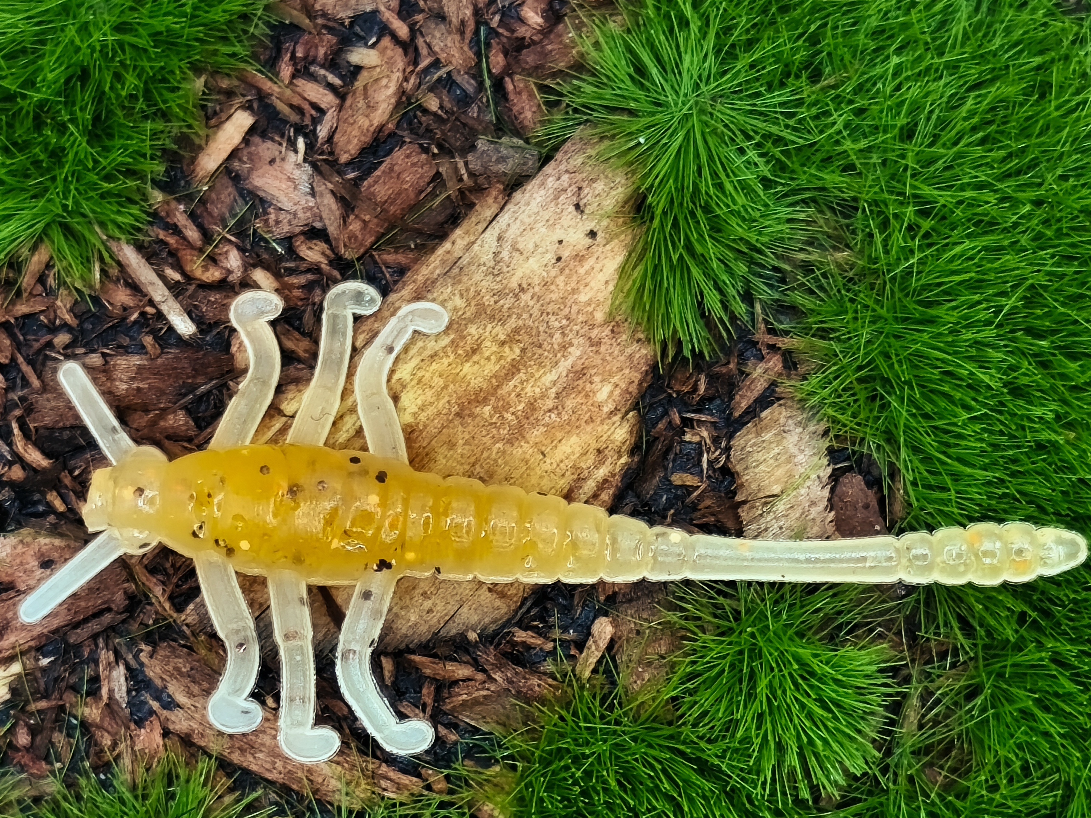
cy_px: 548
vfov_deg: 11.8
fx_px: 3939
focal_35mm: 125
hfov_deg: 15.8
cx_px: 558
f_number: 1.65
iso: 100
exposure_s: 1/100
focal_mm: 6.14
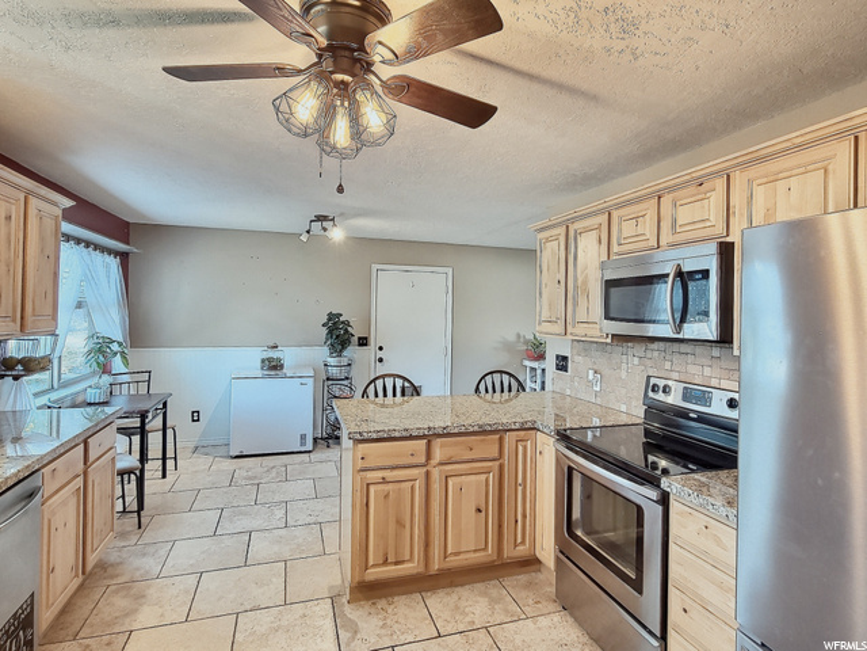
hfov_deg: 106.2
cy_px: 326
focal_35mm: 13
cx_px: 434
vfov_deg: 89.9
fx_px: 326
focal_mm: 2.2
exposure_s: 1/2
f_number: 2.2
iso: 800
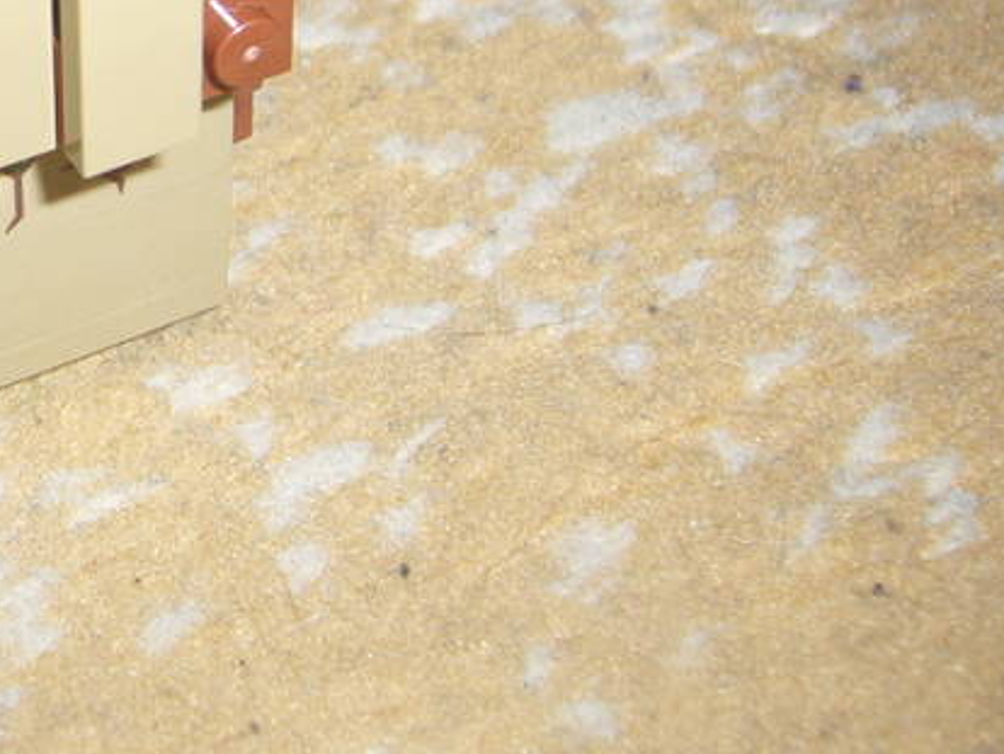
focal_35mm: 76
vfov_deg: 18.8
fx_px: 2206
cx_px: -53
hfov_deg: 24.2
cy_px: -18
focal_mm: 5.8
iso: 100
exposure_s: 1/30
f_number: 2.8
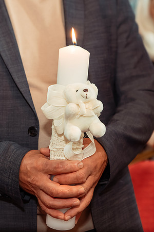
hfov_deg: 13.0
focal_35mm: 105
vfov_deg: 19.4
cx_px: 77
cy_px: 116
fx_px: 674
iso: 3200
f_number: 3.5
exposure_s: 1/250
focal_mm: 70
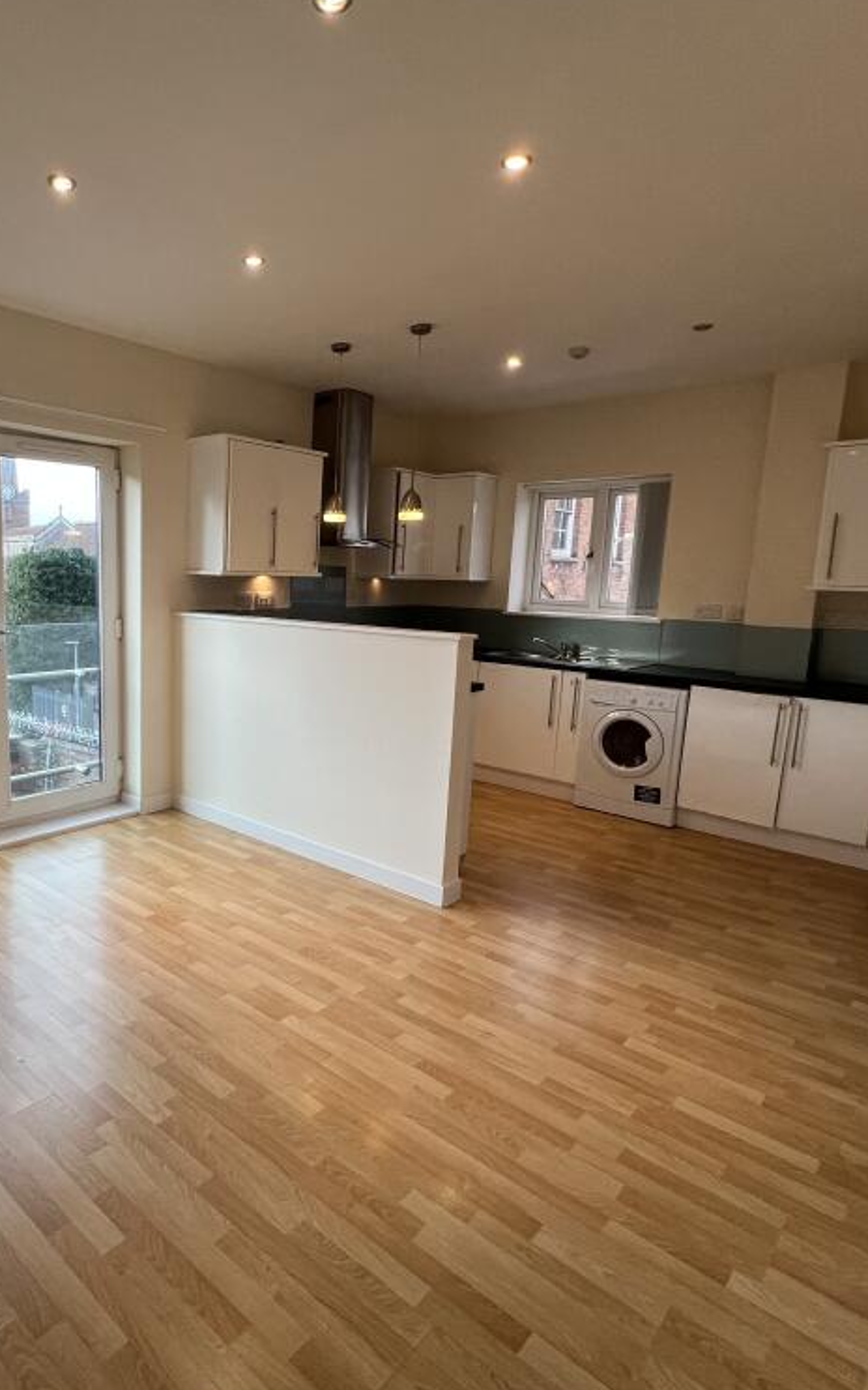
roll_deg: -1.5
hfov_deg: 60.0
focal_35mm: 19
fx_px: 720
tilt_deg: -8.4
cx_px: 256
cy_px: 692
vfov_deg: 88.0
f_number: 1.8
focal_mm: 1.57
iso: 80
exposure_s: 1/100
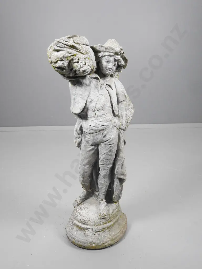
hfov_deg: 44.2
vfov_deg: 56.8
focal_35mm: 32
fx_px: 249
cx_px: 101
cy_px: 134
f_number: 5
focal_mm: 16
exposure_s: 1/160
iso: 3200
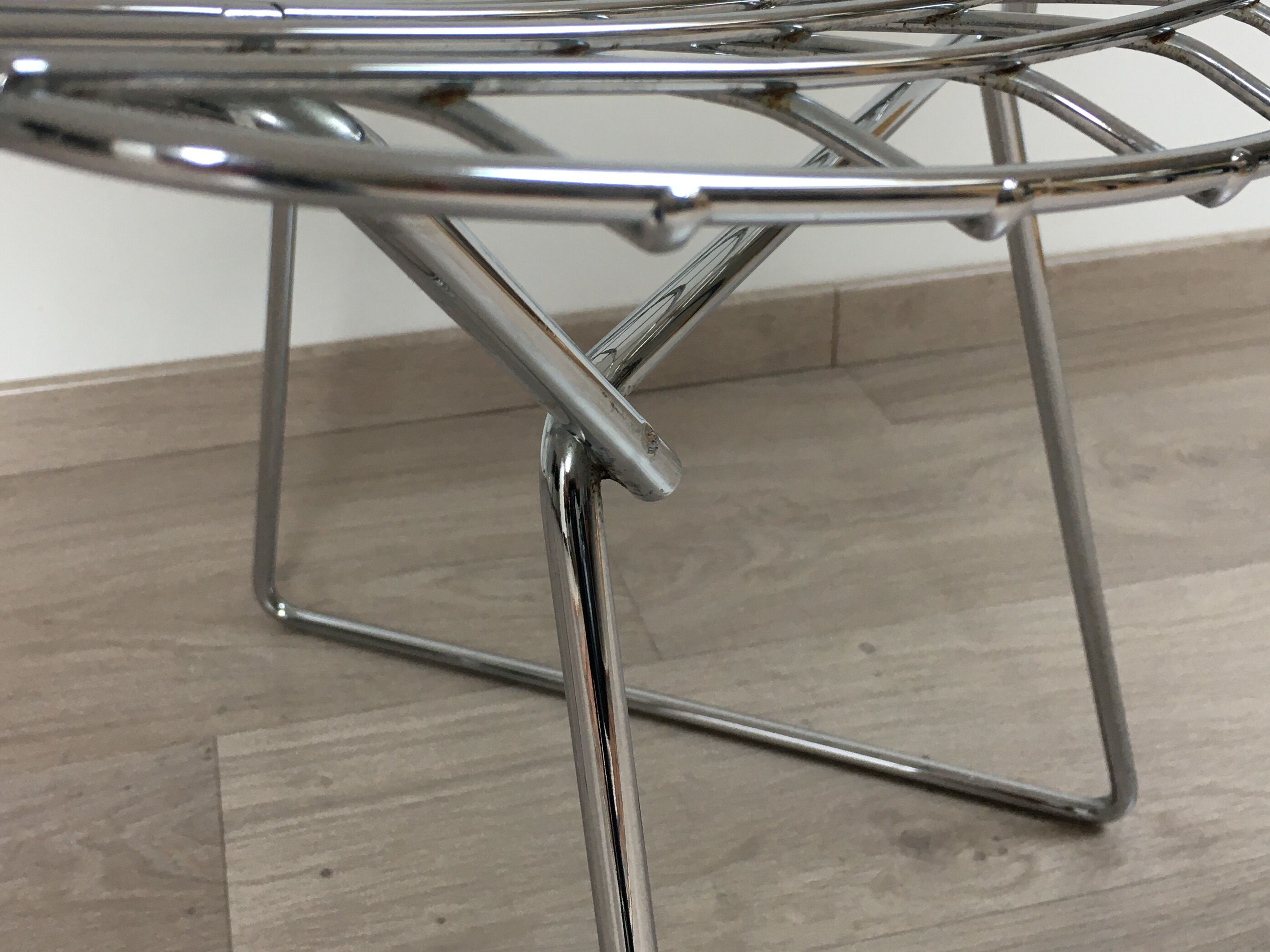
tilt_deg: -27.5
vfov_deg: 34.2
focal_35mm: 42
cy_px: 364
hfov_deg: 44.7
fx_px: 1541
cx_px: 580
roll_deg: +0.0
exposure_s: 1/33
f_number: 2.2
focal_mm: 4.15
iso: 25
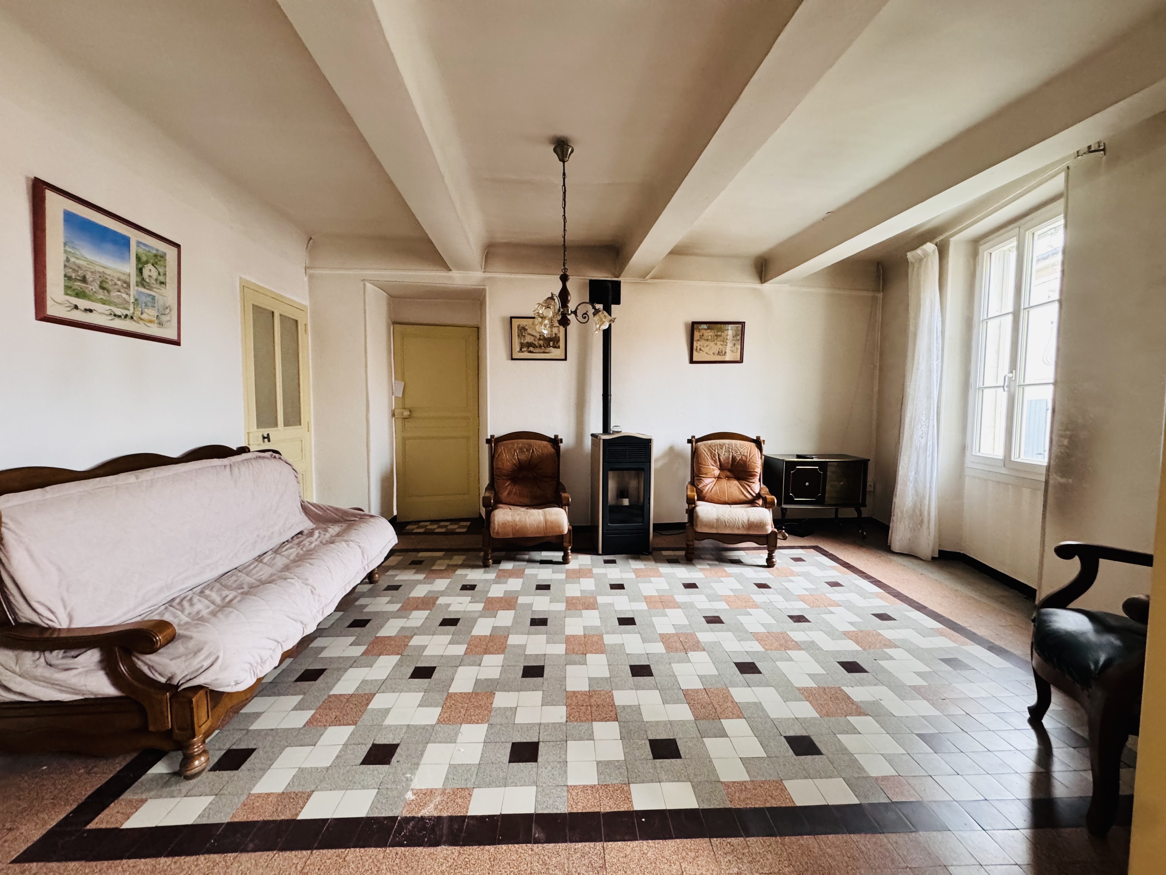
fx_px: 472
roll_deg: -0.2
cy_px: 438
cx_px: 583
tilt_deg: -3.4
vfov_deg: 85.7
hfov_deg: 102.1
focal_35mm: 14
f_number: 2.2
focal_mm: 2.22
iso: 320
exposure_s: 1/50
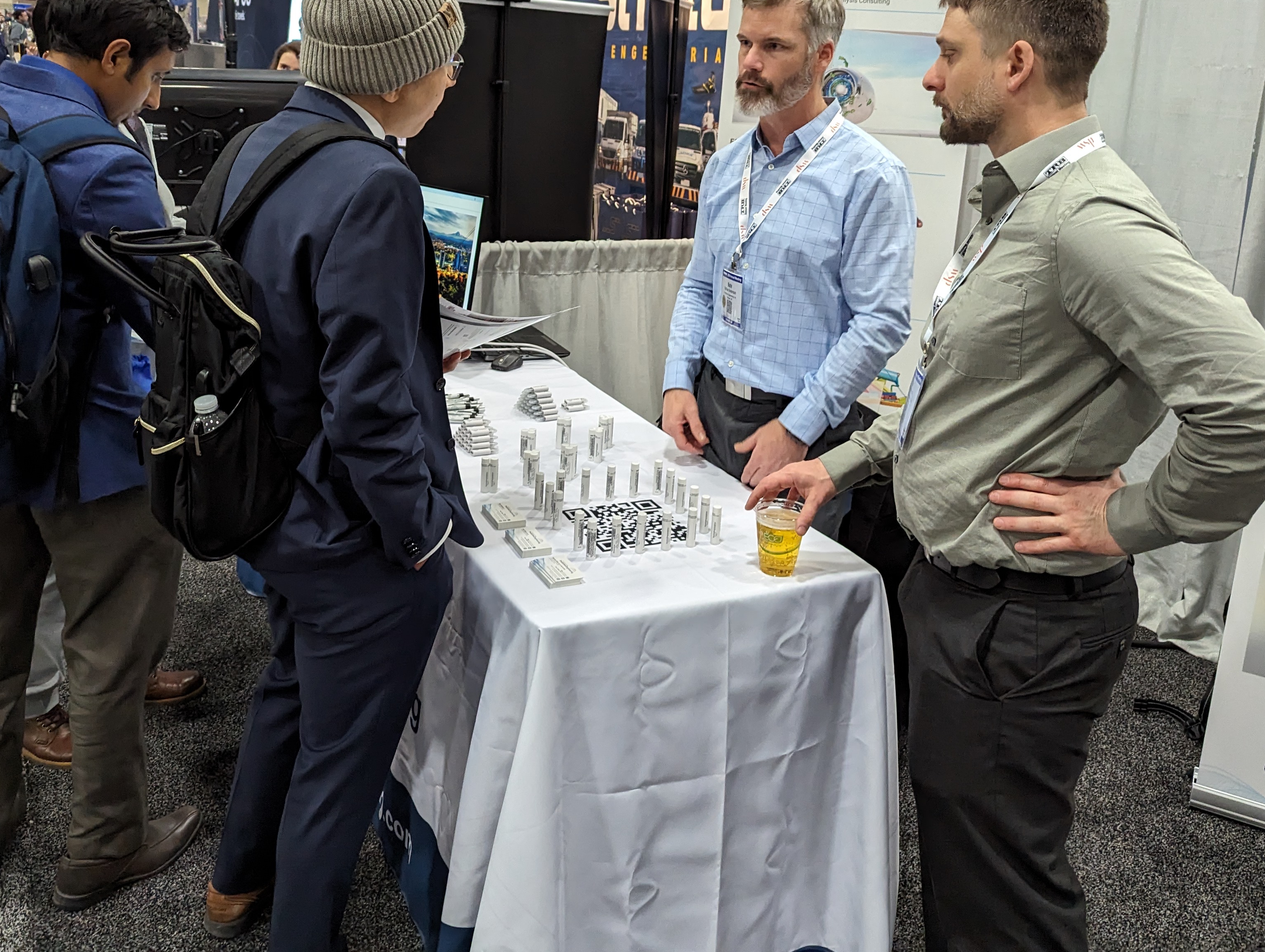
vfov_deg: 43.7
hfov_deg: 56.7
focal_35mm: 32
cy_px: 326
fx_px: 1171
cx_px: 605
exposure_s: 1/222
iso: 806
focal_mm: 6.81
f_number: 1.85
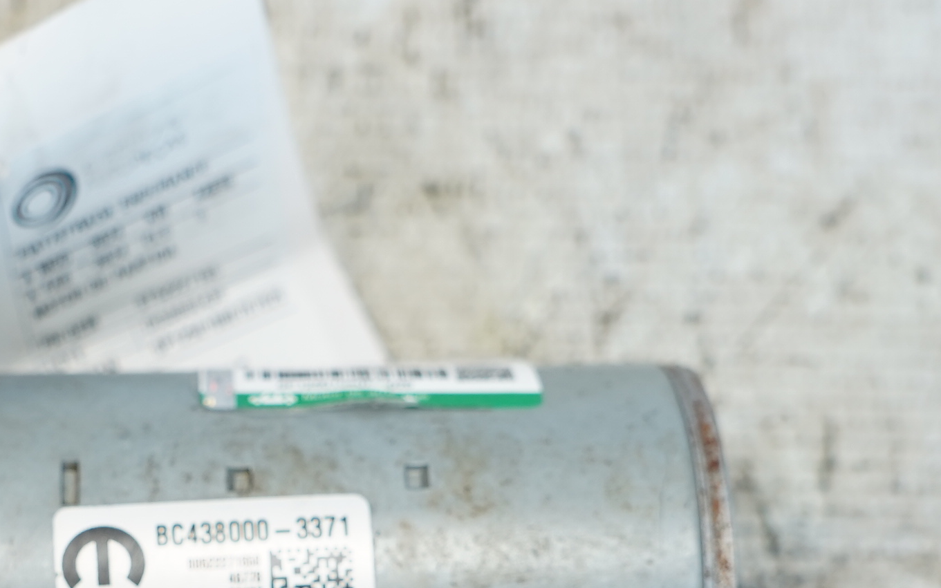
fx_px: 2308
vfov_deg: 14.3
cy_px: 609
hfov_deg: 22.8
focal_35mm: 90
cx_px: 207
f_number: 4
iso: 200
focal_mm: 27
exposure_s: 1/60
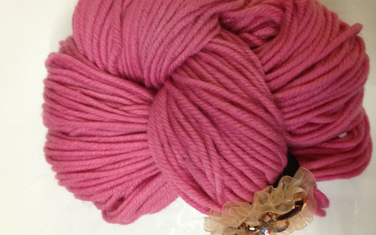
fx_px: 389
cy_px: 91
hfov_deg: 51.5
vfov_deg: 33.5
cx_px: 187
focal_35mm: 38
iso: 160
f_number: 2.4
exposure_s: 1/20
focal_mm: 4.28
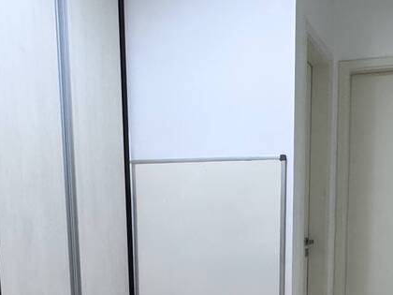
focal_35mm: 48
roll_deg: -0.4
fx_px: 545
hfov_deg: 39.5
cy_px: 296
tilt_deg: -10.2
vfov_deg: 28.4
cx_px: 237
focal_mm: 2.22
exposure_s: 1/60
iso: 320
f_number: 2.2
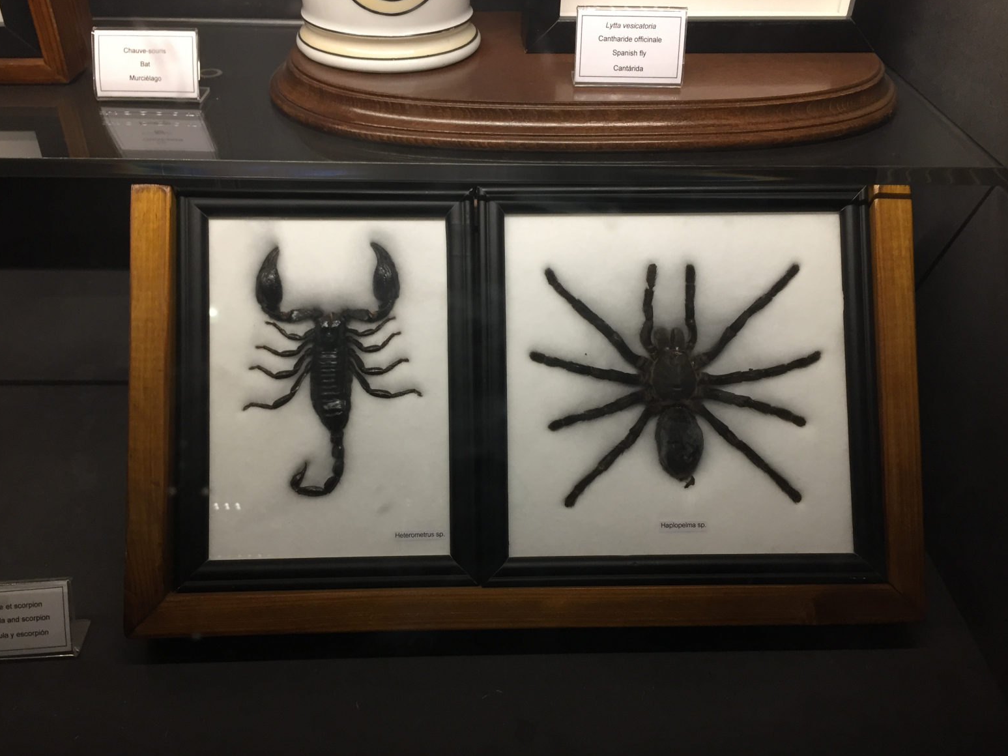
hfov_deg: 60.0
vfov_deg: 46.8
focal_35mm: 30
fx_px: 874
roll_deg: -0.7
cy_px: 372
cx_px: 493
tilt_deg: -36.5
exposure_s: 1/33
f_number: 2.2
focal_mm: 4.15
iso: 125
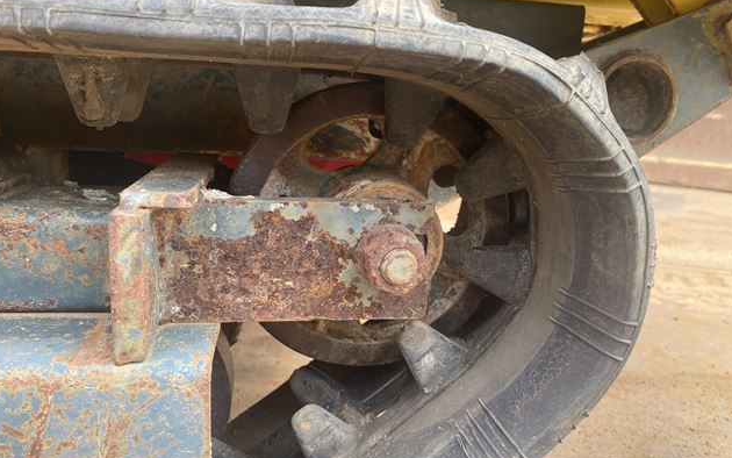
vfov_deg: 44.6
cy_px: 231
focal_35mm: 28
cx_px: 366
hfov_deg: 66.5
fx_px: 559
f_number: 1.8
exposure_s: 1/129
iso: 32
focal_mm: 4.25
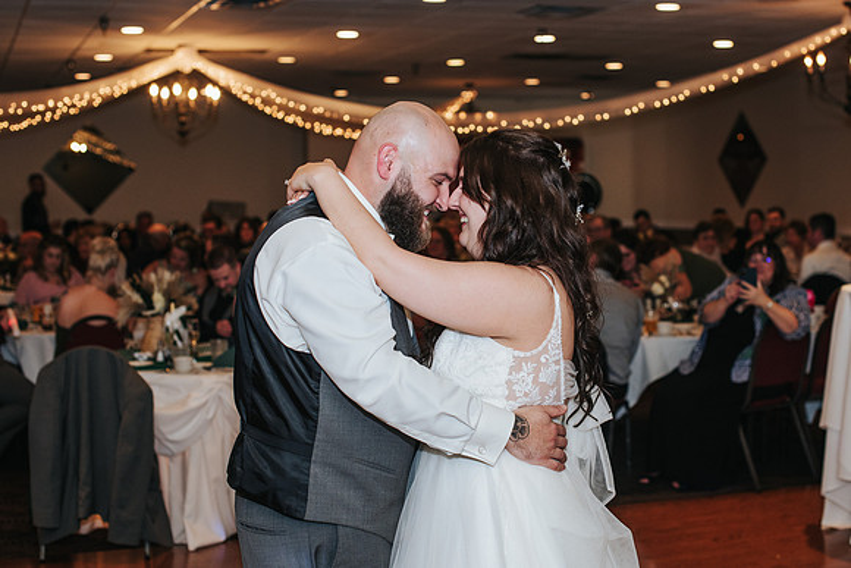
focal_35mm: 60
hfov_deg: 33.1
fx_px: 1429
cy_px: 227
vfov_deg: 22.4
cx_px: 478
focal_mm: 50
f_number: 3.2
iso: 800
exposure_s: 1/200
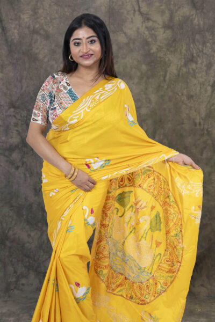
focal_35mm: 50
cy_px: 161
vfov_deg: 39.6
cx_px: 108
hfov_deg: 27.0
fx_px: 448
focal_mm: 50
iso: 100
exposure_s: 1/160
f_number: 6.3
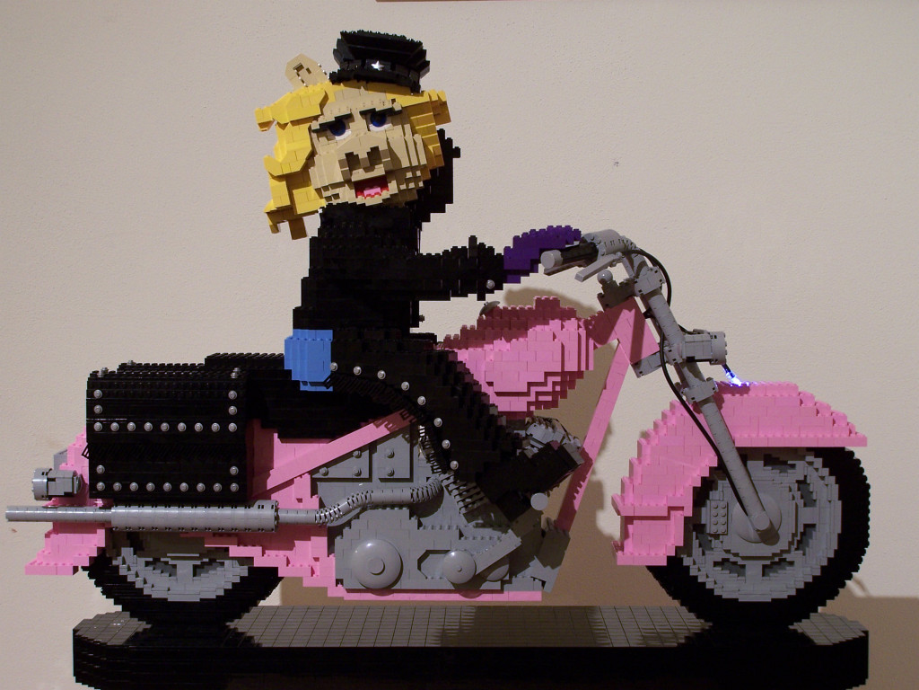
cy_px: 345
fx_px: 1699
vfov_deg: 22.9
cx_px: 460
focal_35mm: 64
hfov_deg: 30.3
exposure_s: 1/2
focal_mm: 10.7
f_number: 3.2
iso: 80
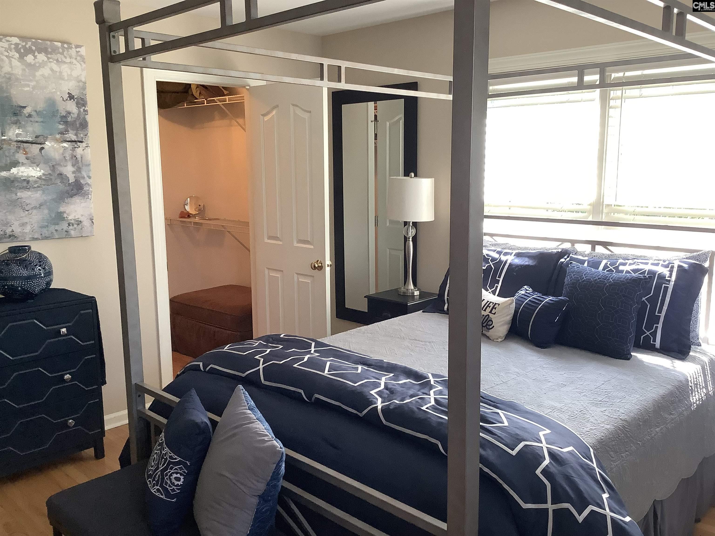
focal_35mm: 31
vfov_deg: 45.4
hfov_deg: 58.4
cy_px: 268
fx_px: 640
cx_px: 358
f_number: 2.4
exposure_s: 1/60
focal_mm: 3.3
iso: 125
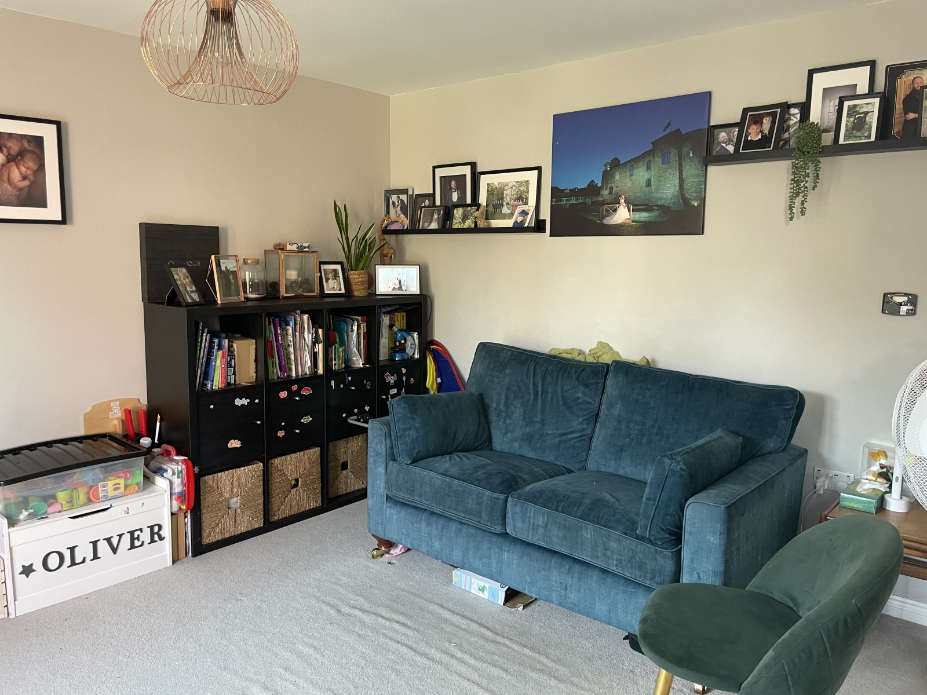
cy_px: 348
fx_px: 696
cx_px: 464
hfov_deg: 67.3
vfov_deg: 53.1
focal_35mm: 26
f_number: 1.6
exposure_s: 1/60
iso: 160
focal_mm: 4.2
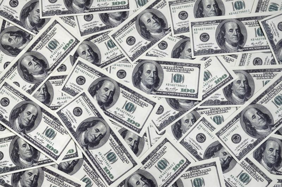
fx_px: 586
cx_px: 141
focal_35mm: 75
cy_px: 94
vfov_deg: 18.1
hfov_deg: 27.0
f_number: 5.6
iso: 250
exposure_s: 1/125
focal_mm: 50
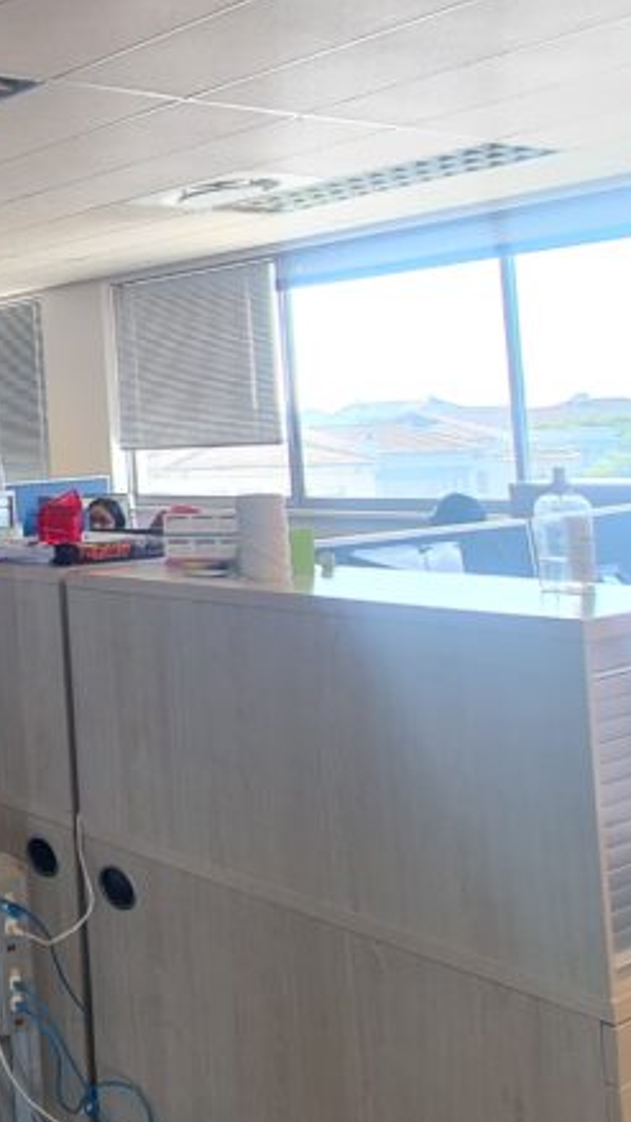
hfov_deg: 22.4
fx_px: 981
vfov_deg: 58.7
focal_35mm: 33
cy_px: 422
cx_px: -483
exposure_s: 1/50
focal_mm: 2.2
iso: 64
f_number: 2.2
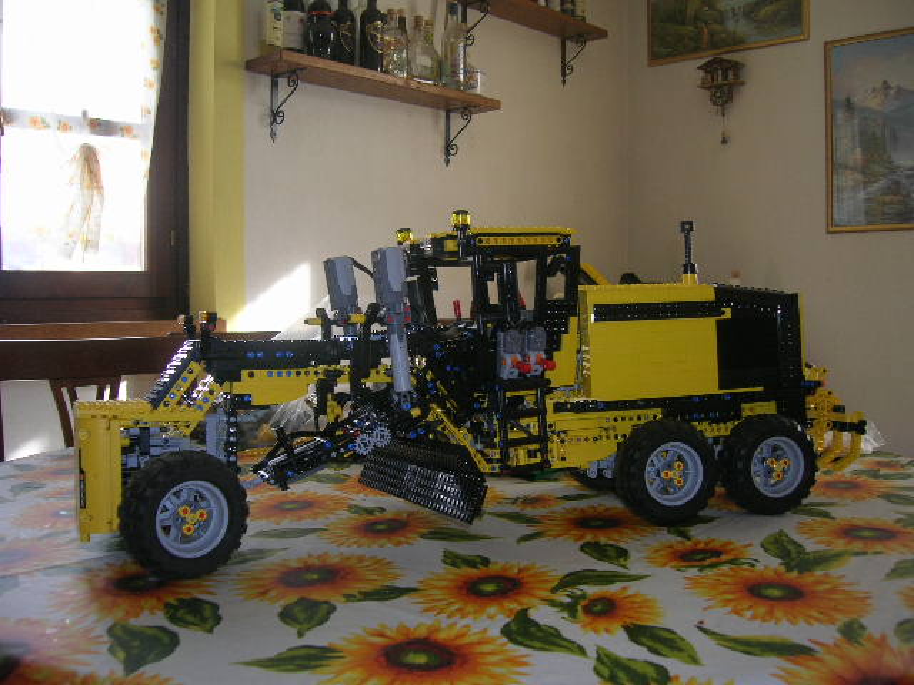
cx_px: 457
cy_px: 342
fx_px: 898
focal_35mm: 34
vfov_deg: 41.8
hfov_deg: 54.0
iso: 50
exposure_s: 1/32
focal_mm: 5.7
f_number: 2.9
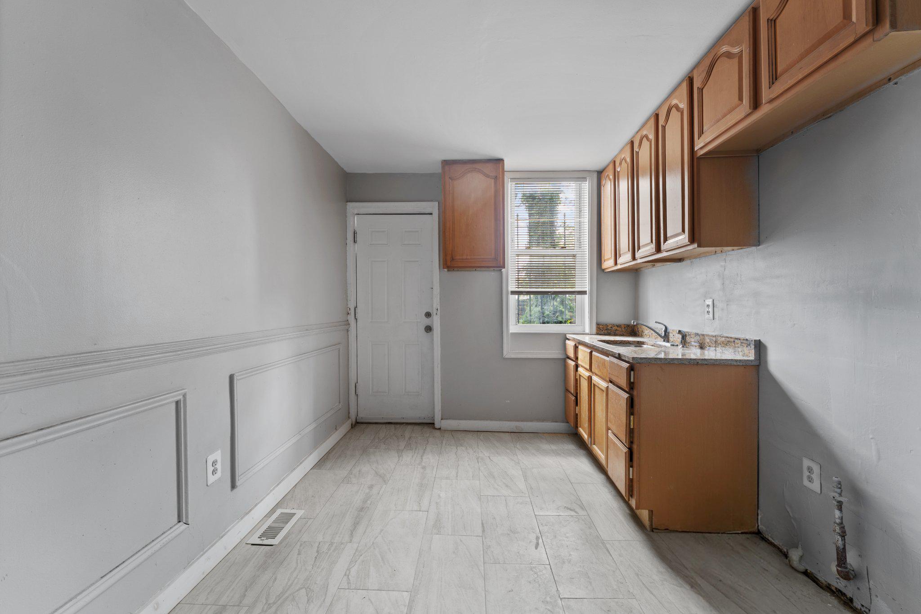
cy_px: 307
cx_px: 460
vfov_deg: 78.8
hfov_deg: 101.9
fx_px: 373
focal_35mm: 15
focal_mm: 14.6
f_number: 8
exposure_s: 1/8
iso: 100
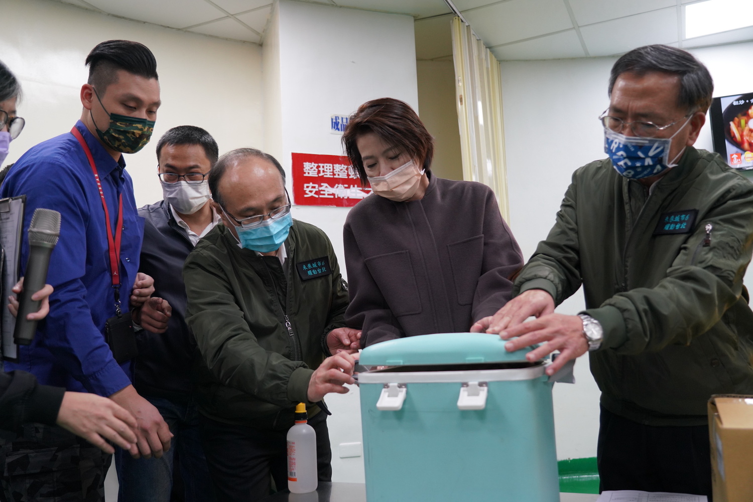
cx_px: 376
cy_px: 251
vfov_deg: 41.1
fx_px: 669
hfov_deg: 58.7
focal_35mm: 32
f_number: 4
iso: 1600
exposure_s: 1/160
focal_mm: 32
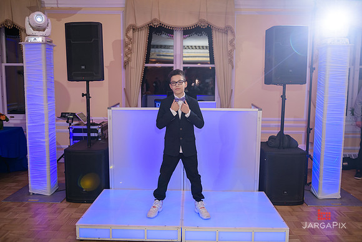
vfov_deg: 41.1
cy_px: 121
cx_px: 181
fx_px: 322
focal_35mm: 32
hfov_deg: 58.7
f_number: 3.2
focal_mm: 32
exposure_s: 1/125
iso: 500
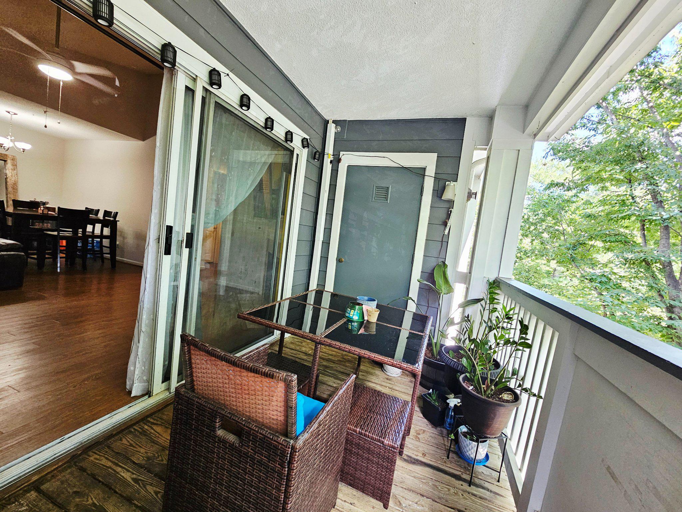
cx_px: 341
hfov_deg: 106.2
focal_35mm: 13
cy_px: 256
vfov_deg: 89.9
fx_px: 256
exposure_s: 1/60.2
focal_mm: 2.2
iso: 200
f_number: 2.2
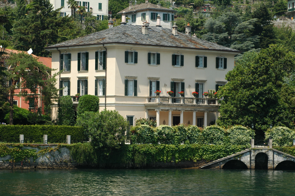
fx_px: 1228
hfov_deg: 13.7
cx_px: 148
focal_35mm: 150
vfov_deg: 9.1
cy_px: 98
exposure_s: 1/750
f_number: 6.7
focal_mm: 100
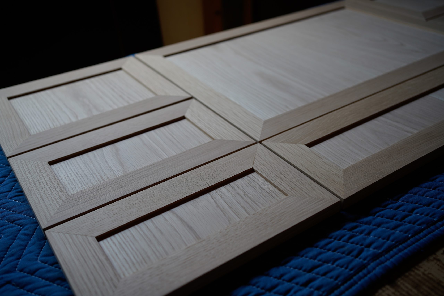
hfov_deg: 54.4
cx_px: 222
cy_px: 148
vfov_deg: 37.9
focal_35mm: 35
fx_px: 432
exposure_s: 1/60
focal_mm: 35
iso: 100
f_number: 3.2
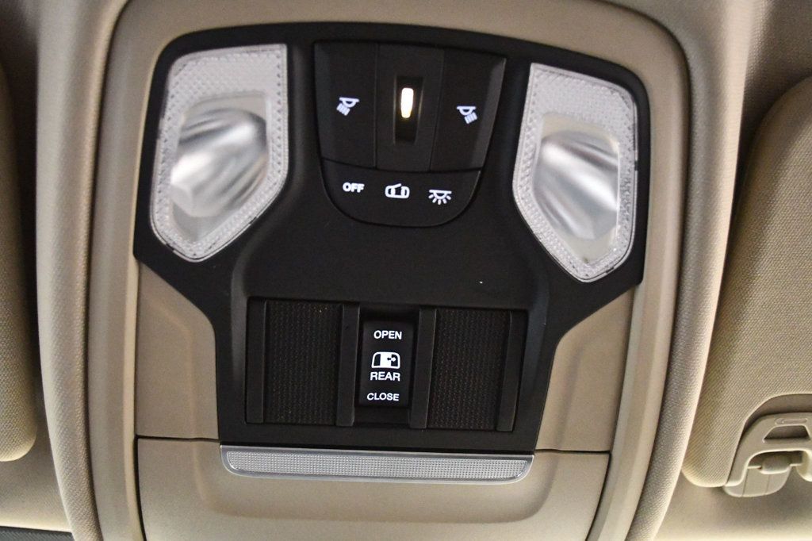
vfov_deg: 36.8
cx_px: 406
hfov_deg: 53.1
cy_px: 270
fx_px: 812
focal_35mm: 36
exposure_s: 1/50
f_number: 4
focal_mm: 24
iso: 12800
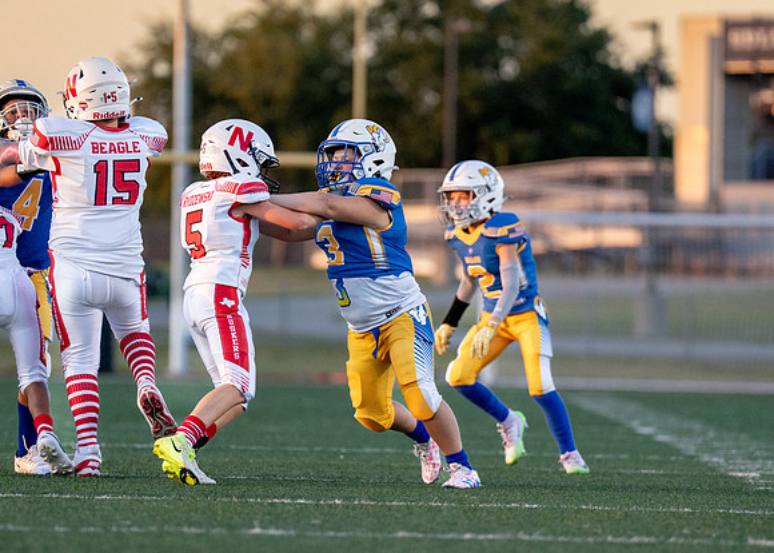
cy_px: 302
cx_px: 352
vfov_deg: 3.8
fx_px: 8350
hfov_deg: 5.3
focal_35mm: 380
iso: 1250
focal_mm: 200
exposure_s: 1/2000
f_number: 2.8
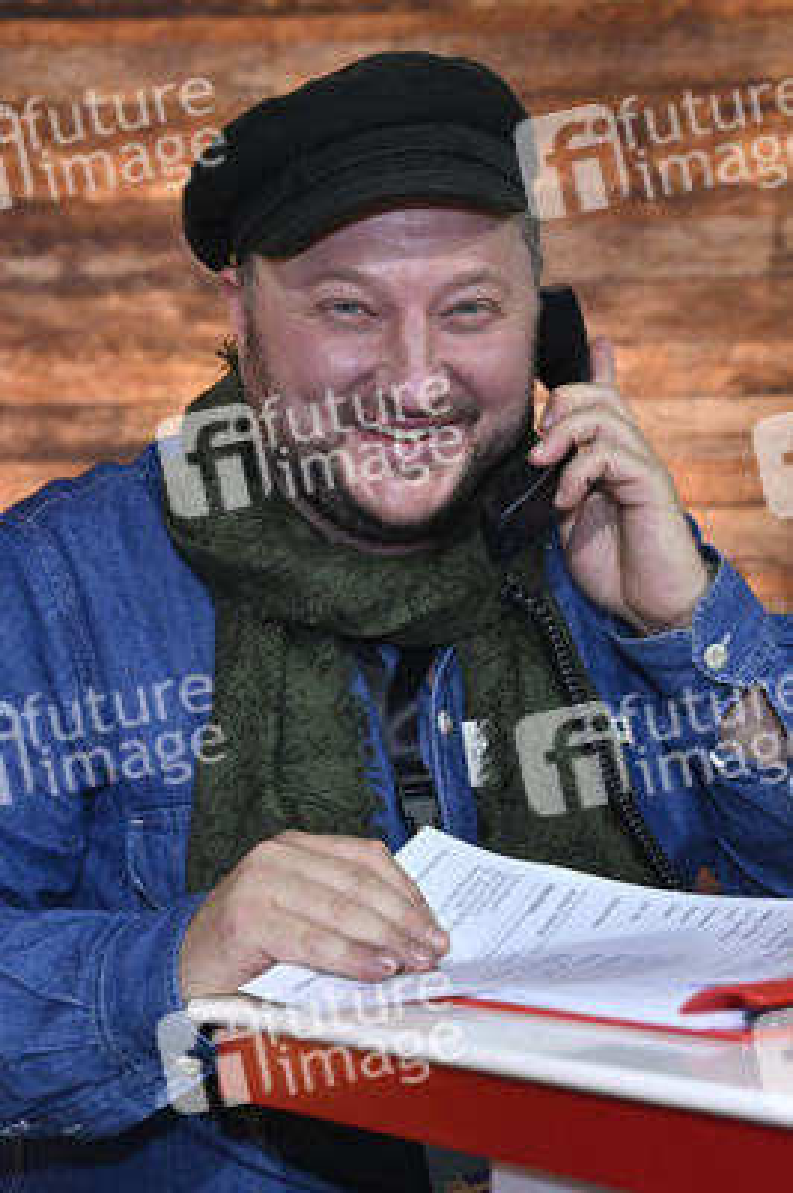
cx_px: 396
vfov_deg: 53.2
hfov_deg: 36.8
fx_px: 1191
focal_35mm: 36
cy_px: 596
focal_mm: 36
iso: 1000
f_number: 4
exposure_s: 1/200
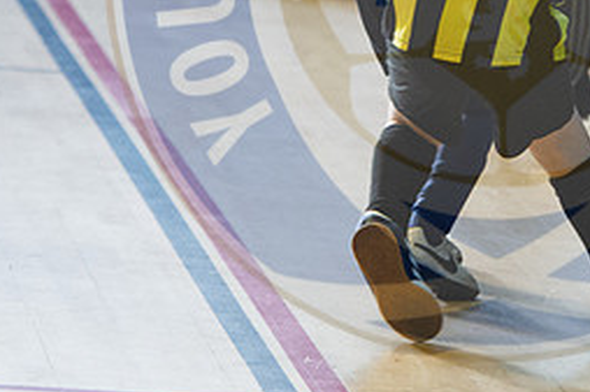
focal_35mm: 457
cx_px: 492
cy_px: -37
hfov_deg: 4.5
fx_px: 7485
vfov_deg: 3.0
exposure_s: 1/320
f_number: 5.6
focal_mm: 200
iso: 8000
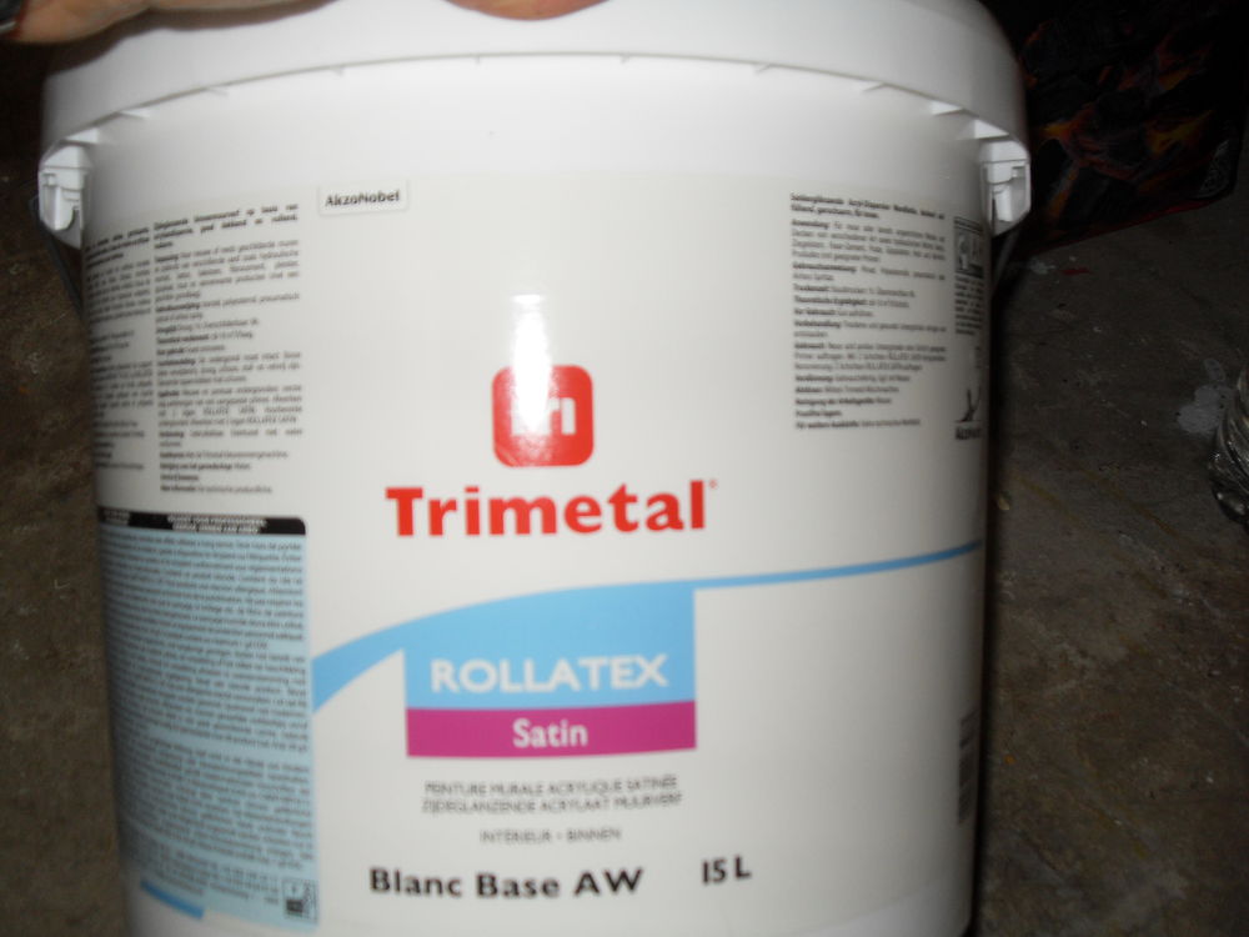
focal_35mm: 37
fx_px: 1335
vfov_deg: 38.7
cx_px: 624
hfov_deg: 50.1
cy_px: 468
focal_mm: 6.3
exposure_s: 1/45
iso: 100
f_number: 2.8
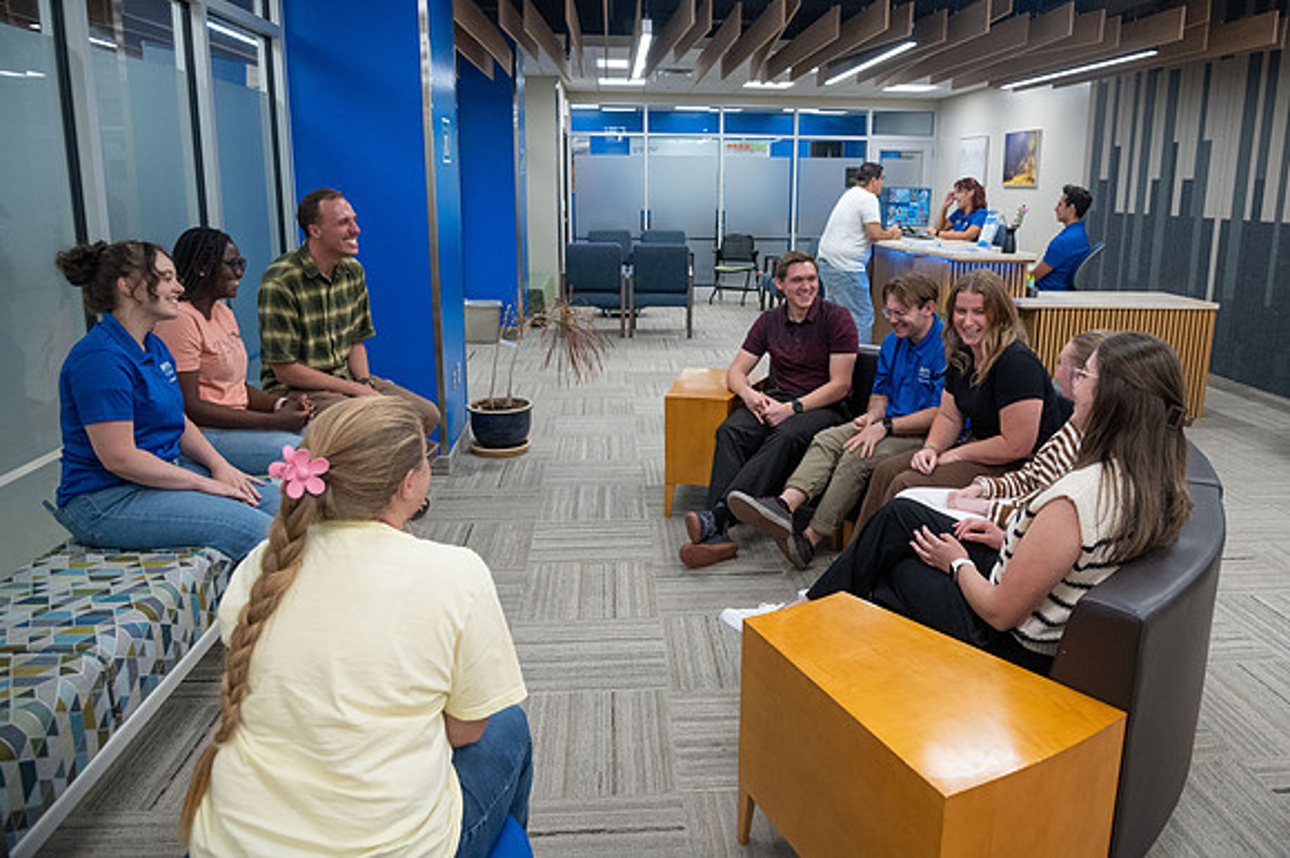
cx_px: 709
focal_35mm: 26
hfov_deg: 68.4
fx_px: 946
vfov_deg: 48.7
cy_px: 388
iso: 1250
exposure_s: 1/250
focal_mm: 24
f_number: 4
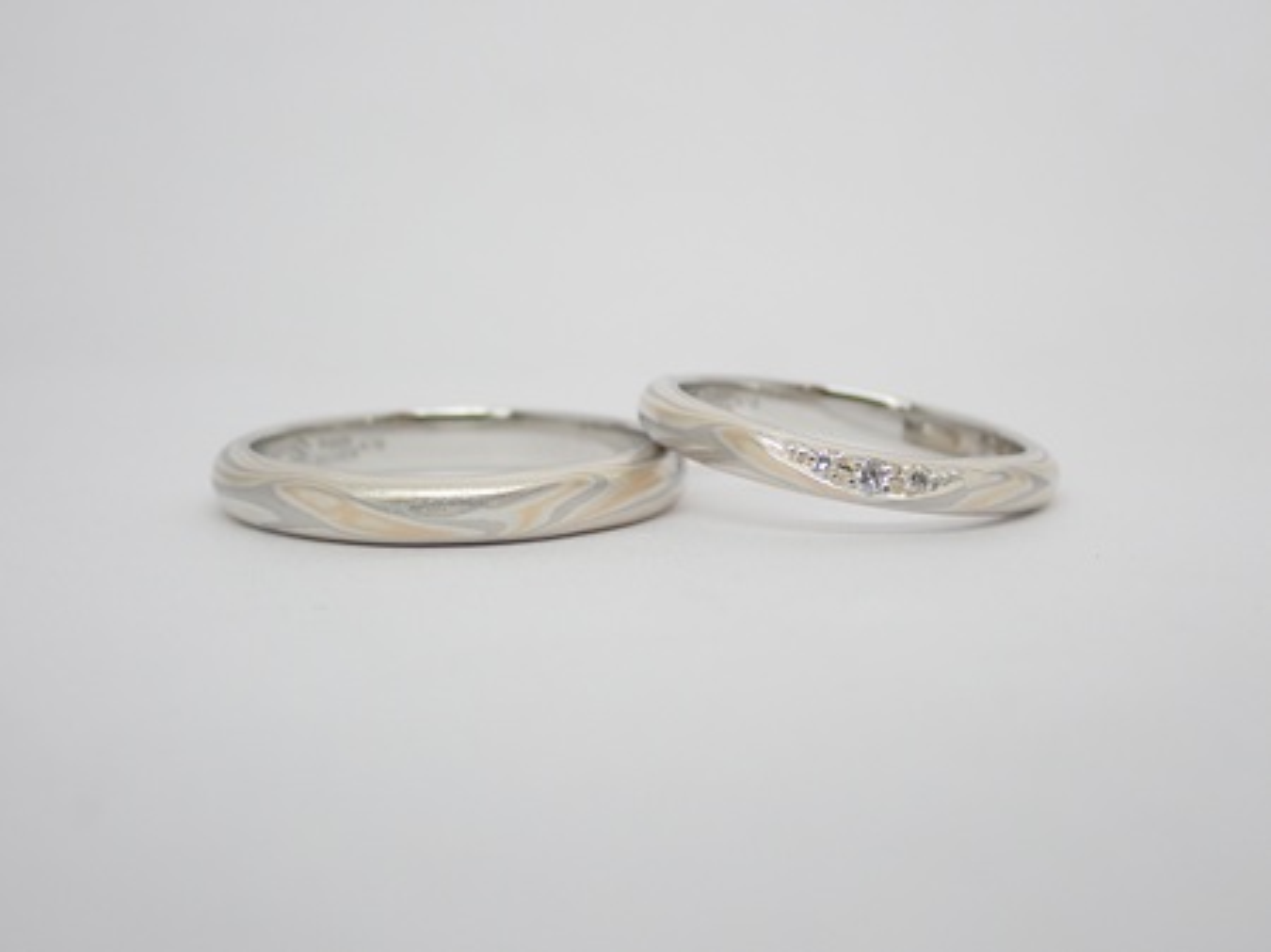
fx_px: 2826
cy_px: 476
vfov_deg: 19.1
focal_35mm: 77
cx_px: 636
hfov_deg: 25.3
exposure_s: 1/125
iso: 200
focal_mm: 13.65
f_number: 4.1
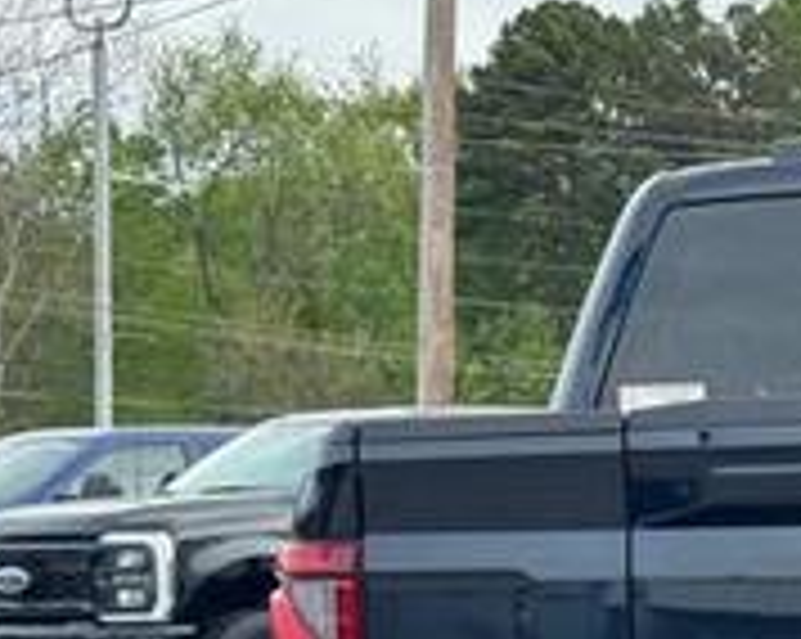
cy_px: 706
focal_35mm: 133
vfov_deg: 11.4
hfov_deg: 14.0
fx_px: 3150
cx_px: 1030
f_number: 1.78
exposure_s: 1/1114
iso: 64
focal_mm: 6.76
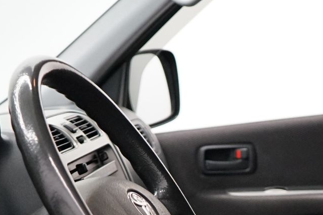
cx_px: 292
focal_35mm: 113
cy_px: 277
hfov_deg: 17.8
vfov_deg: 11.8
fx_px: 1014
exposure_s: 1/160
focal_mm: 29
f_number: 3.5
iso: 3200
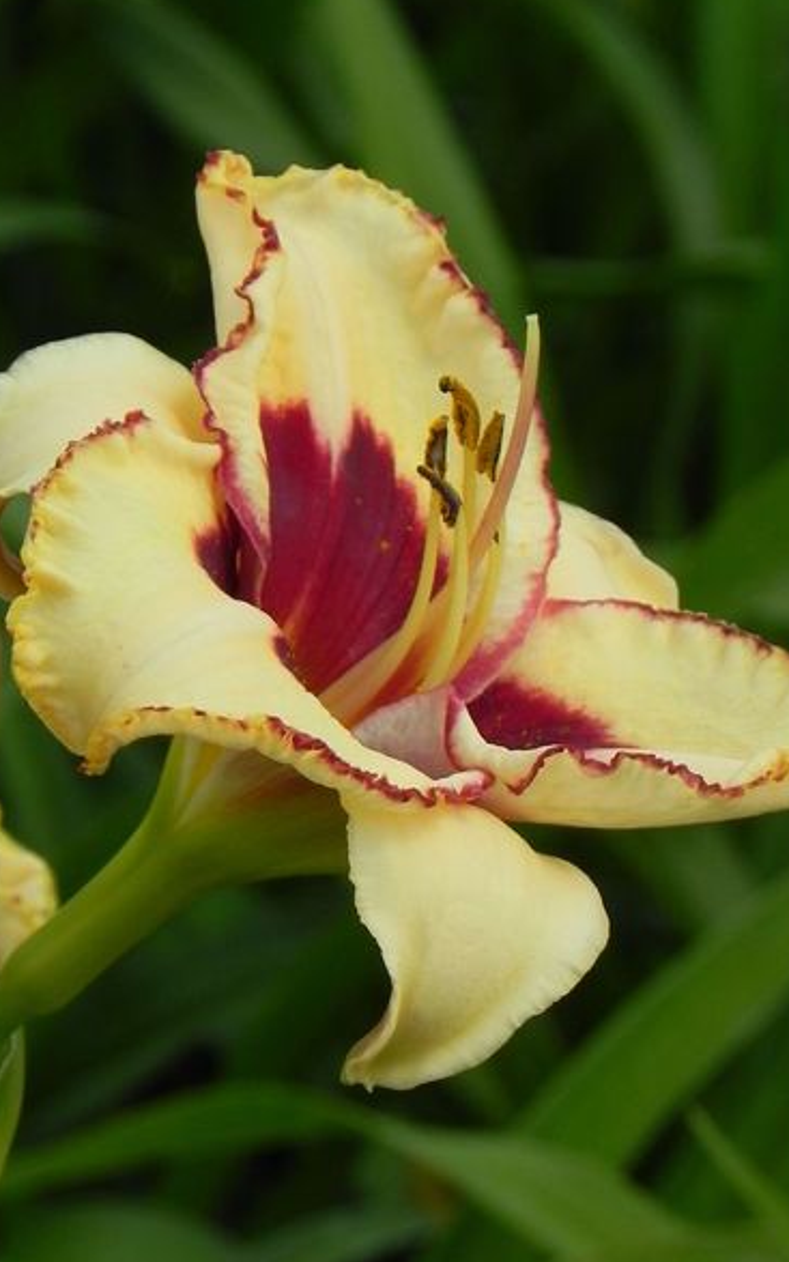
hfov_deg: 3.7
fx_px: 12279
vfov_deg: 5.9
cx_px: 389
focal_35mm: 357
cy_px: 694
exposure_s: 1/800
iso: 160
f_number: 5.6
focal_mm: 44
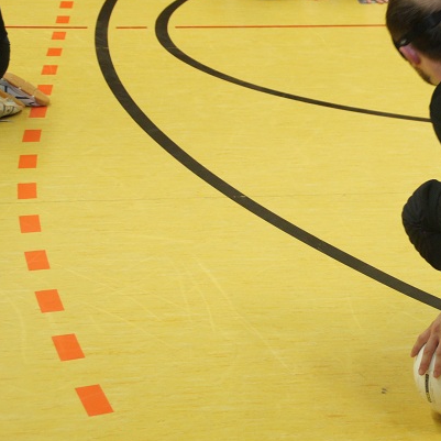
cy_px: 175
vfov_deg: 13.7
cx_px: 439
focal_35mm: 127
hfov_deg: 13.5
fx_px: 1831
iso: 1600
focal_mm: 50
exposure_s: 1/60
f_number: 4.5
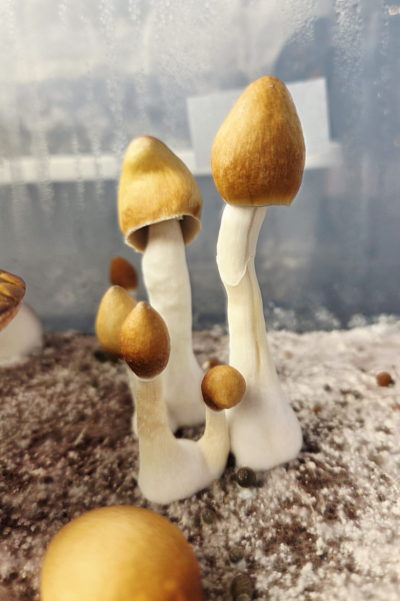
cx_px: 219
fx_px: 417
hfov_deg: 51.2
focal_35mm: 25
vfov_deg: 71.5
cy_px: 290
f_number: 1.8
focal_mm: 5.4
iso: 40
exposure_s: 1/182
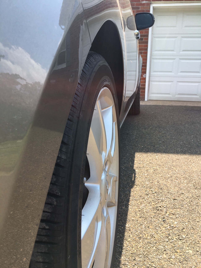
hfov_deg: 48.2
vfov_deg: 61.7
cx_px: 100
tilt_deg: -13.0
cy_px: 134
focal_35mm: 29
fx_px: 224
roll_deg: -2.2
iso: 25
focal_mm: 4.15
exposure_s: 1/442
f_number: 2.2
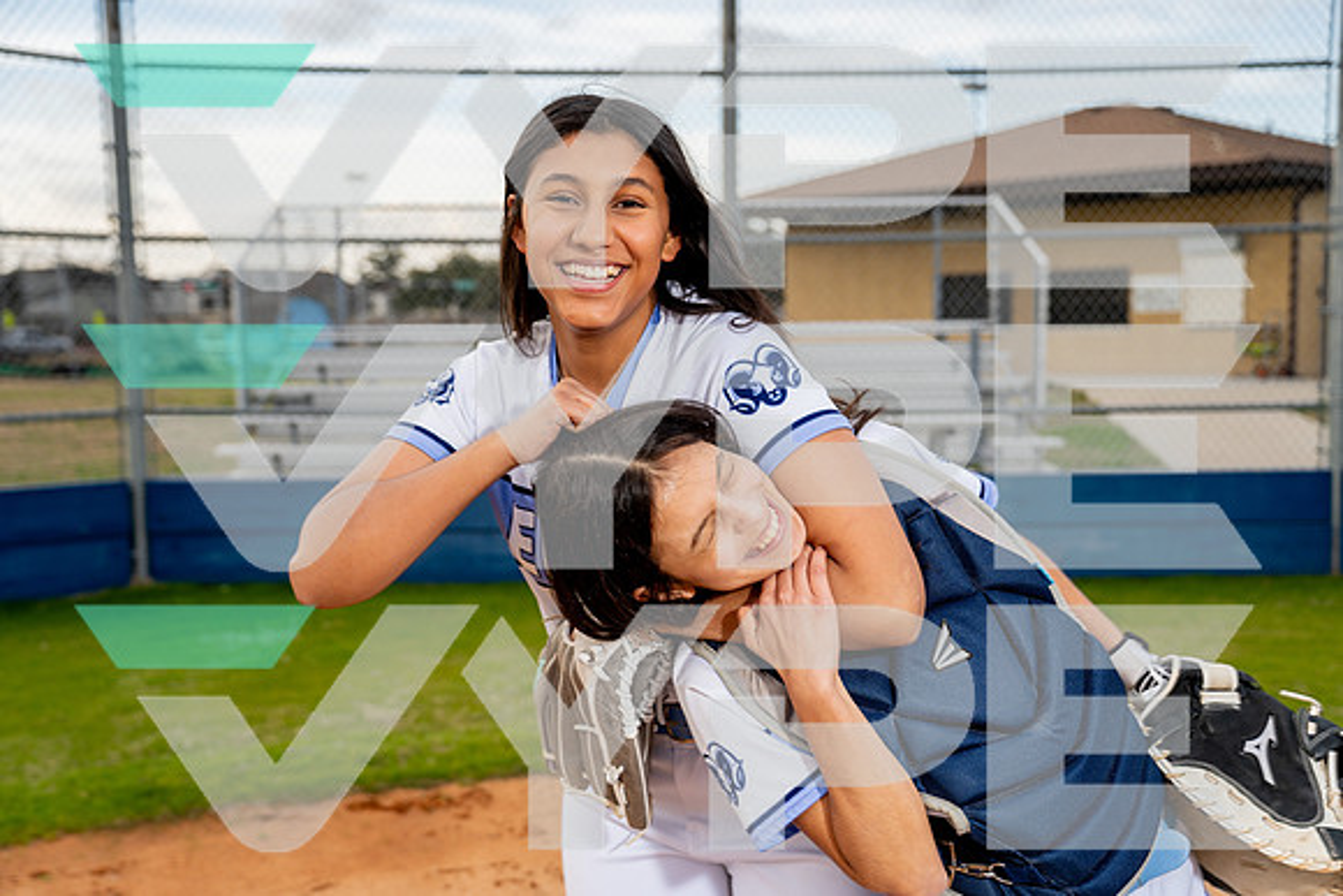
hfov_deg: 43.6
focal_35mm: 45
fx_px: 1679
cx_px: 672
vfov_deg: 29.9
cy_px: 448
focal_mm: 45
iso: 80
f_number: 4
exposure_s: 1/250
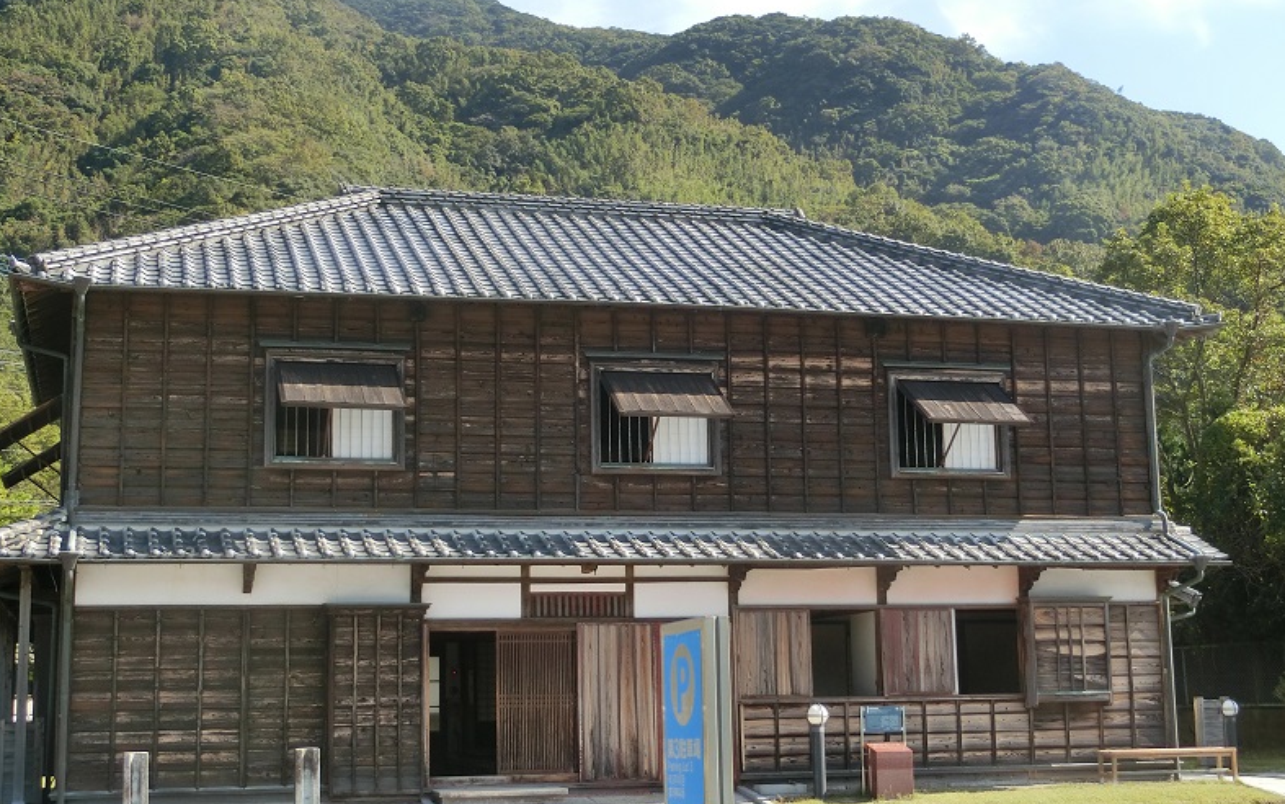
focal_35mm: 56
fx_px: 1961
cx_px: 645
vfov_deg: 23.1
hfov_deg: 36.3
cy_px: 366
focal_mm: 9.3
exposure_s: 1/250
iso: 80
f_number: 4.7
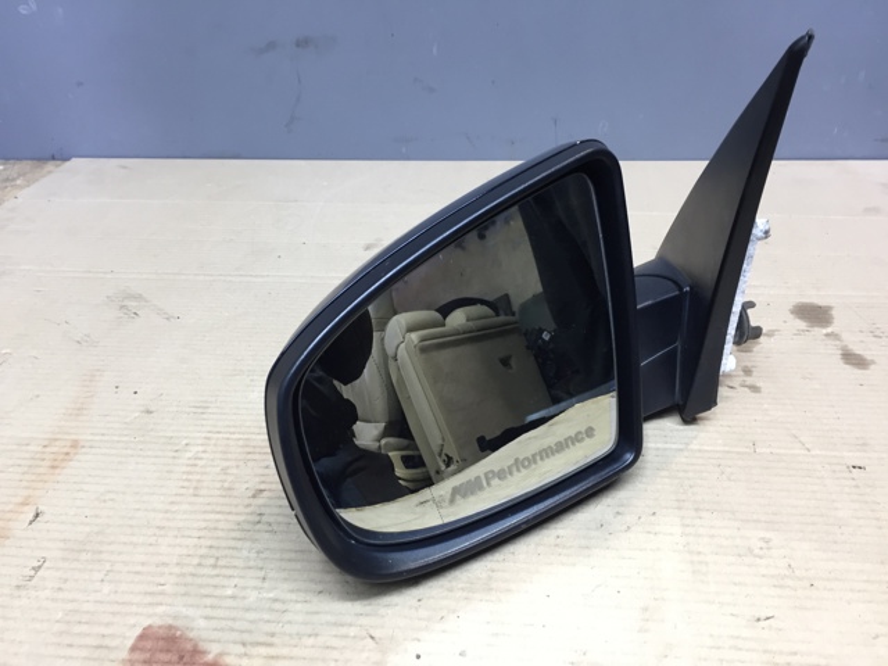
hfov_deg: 61.7
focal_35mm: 29
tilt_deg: -32.5
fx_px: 744
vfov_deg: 48.2
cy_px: 333
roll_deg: -0.3
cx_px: 444
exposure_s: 1/33
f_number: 2.2
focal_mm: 4.15
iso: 80
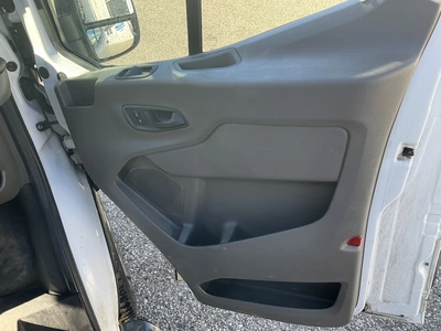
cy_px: 166
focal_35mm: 29
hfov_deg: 61.7
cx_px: 220
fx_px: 369
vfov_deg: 48.2
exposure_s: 1/191
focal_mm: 3
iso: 25
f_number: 1.8
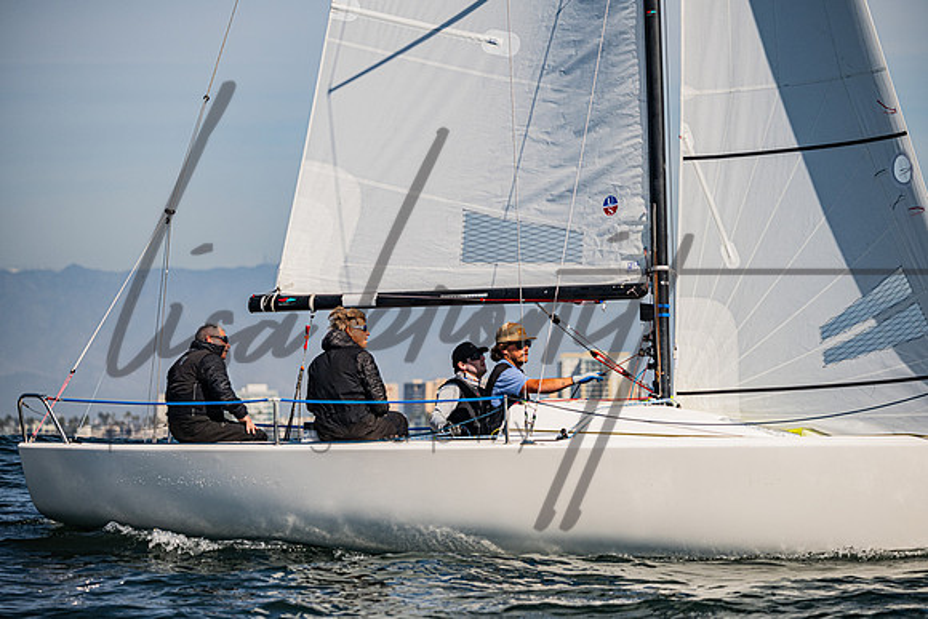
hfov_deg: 9.6
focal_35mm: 214
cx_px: 464
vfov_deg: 6.4
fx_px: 5518
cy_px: 310
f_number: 5.6
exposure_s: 1/3200
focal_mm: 200
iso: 320
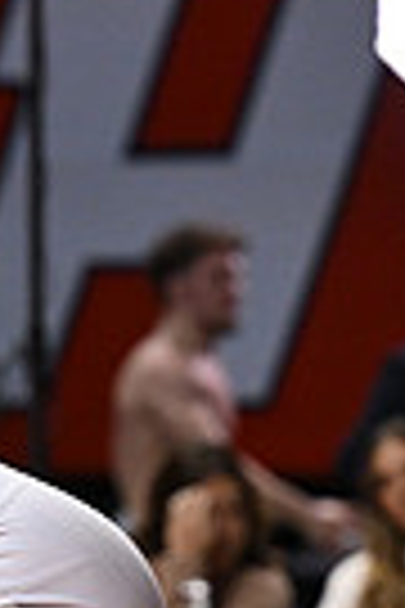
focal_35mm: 579
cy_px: 588
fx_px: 9770
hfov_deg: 2.3
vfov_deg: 3.6
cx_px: -828
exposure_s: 1/1000
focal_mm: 135
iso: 3600
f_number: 4.5
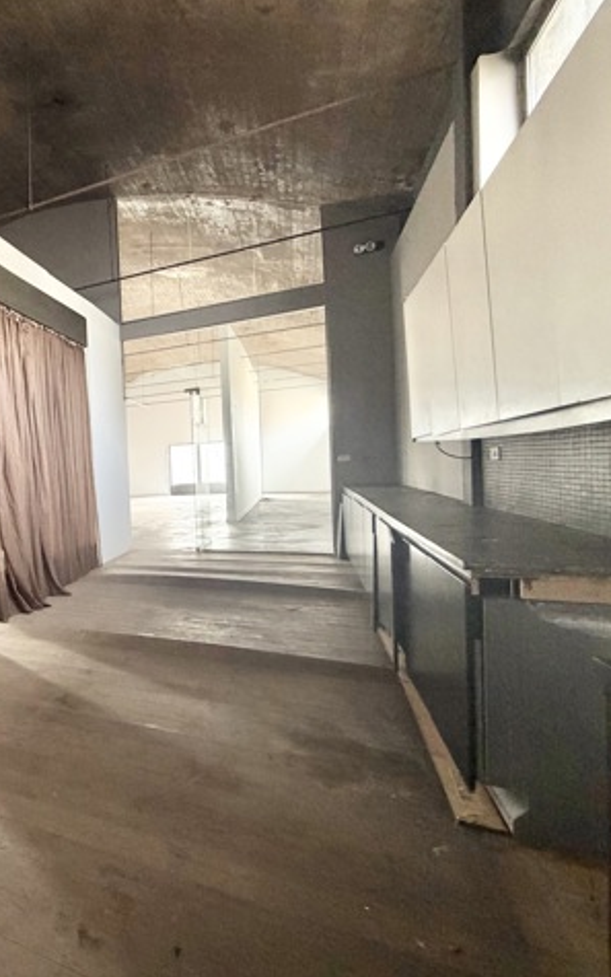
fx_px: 533
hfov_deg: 49.3
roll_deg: +4.0
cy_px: 490
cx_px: 6
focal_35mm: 20
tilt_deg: -1.4
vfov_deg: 85.1
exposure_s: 1/115
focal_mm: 2.22
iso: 320
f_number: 2.2
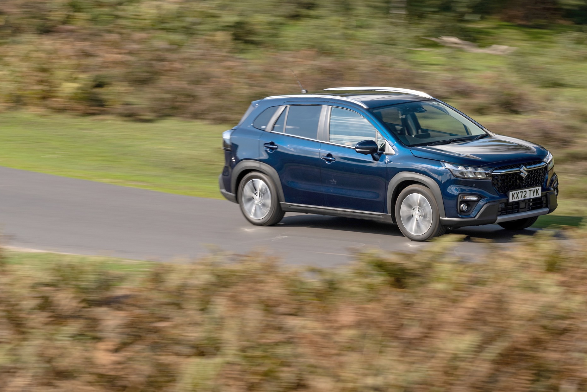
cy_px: 165
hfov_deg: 9.3
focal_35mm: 221
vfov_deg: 6.2
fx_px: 3604
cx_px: 370
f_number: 9
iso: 125
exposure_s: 1/60
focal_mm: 164
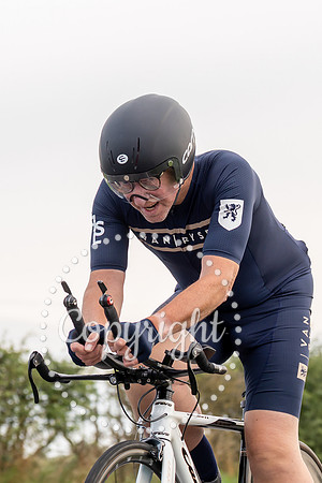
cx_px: 186
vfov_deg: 11.3
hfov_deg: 7.6
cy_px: 239
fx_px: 2436
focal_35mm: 182
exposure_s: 1/800
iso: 200
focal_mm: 75
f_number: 4.5
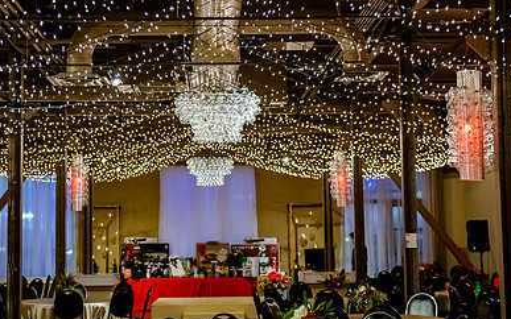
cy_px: 138
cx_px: 214
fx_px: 1072
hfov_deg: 26.8
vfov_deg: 16.9
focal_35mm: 77
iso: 2000
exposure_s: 1/160
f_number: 2.8
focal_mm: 50
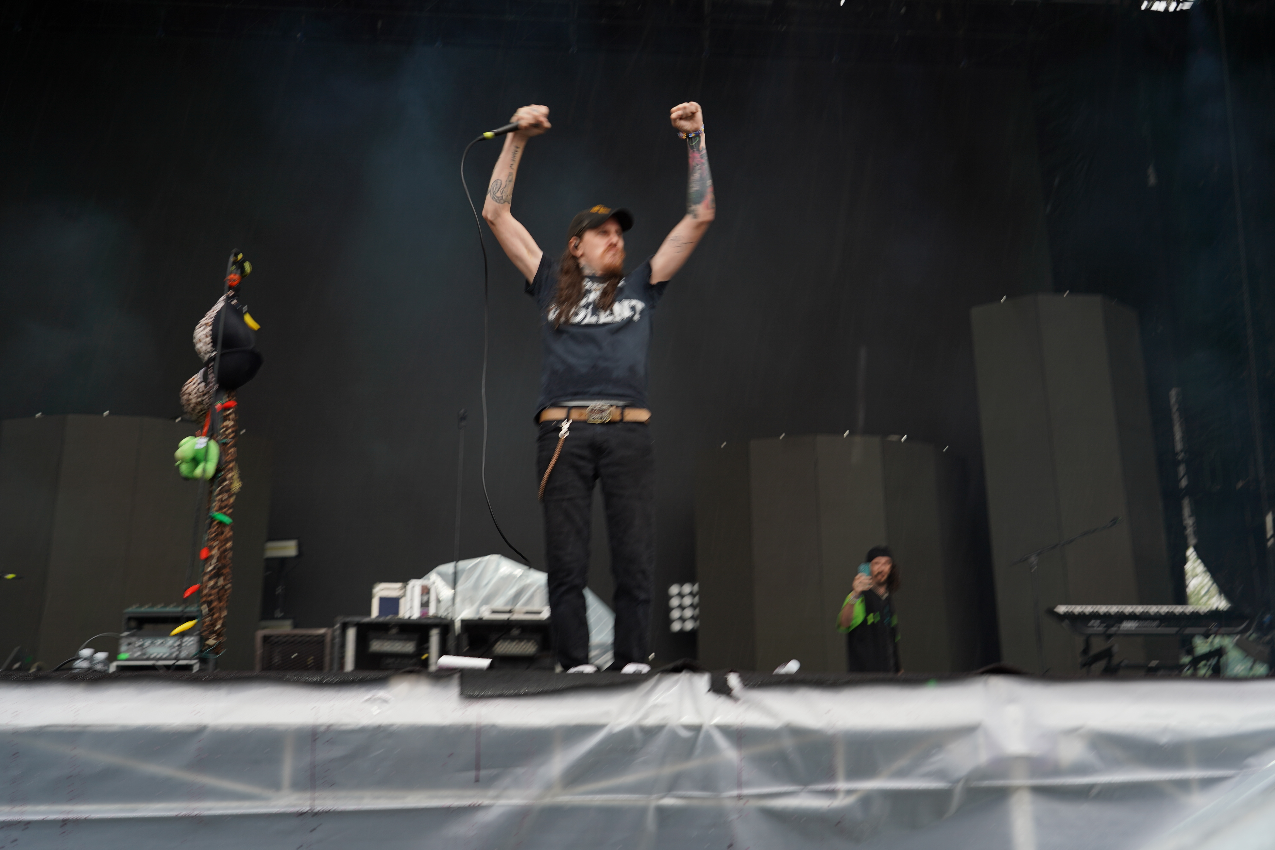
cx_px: 638
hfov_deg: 50.7
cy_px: 425
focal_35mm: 38
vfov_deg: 35.1
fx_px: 1346
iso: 100
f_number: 5.6
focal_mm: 38
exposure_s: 1/80
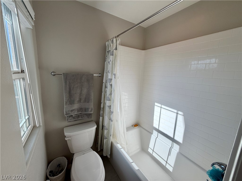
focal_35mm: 14
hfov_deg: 102.1
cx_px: 121
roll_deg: -2.5
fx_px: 98
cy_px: 90
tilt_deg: -11.4
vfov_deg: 85.7
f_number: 2.2
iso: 64
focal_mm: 2.22
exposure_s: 1/465
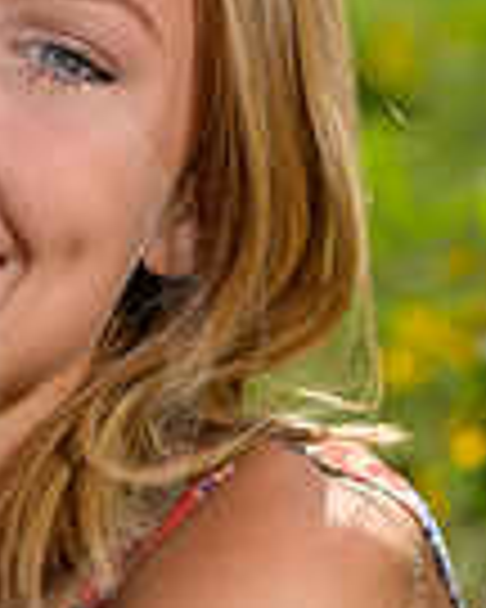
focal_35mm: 265
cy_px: 495
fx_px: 4765
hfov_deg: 5.8
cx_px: -101
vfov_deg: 7.3
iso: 200
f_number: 5.6
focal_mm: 85
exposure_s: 1/1600
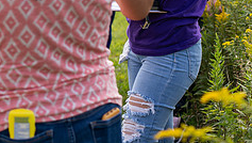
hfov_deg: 16.1
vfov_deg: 9.4
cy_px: -40
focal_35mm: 128
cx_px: -44
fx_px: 856
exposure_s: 1/320
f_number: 3.5
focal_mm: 50
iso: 100
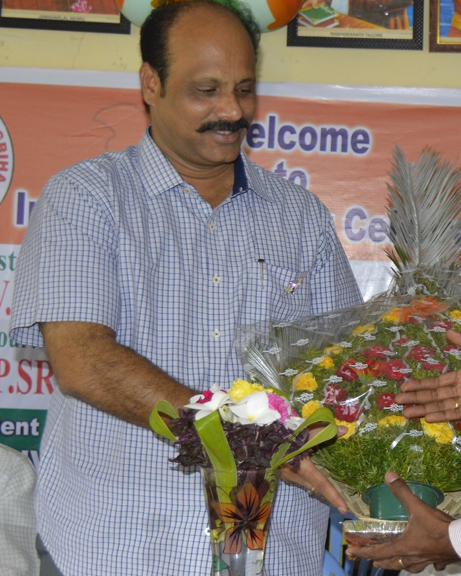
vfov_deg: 21.5
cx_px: 445
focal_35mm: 89
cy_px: 267
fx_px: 1518
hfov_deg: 16.9
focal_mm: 26
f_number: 4
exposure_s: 1/60
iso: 450
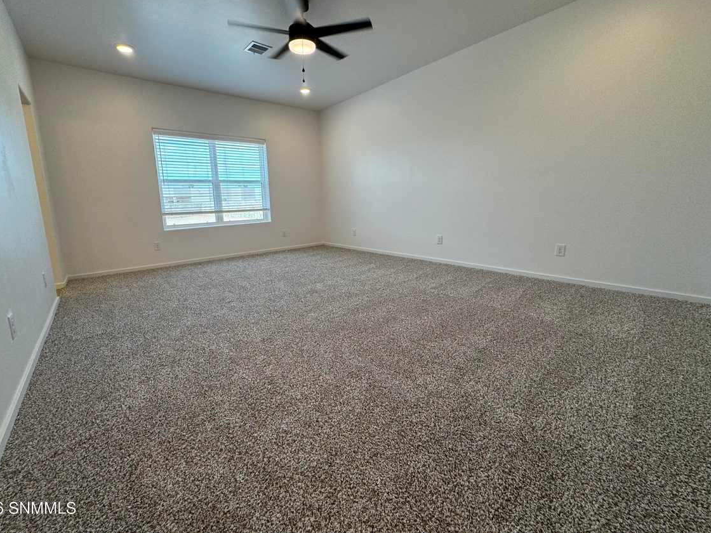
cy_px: 249
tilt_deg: -8.0
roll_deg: +1.5
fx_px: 308
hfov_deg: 98.1
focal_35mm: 15
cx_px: 336
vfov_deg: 81.6
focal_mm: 2.22
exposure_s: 1/120
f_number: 2.2
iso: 100
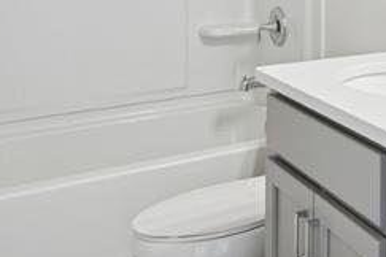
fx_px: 633
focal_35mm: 59
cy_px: -70
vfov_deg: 21.0
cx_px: 457
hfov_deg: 29.4
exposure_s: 1.6
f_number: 9
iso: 50
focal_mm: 14
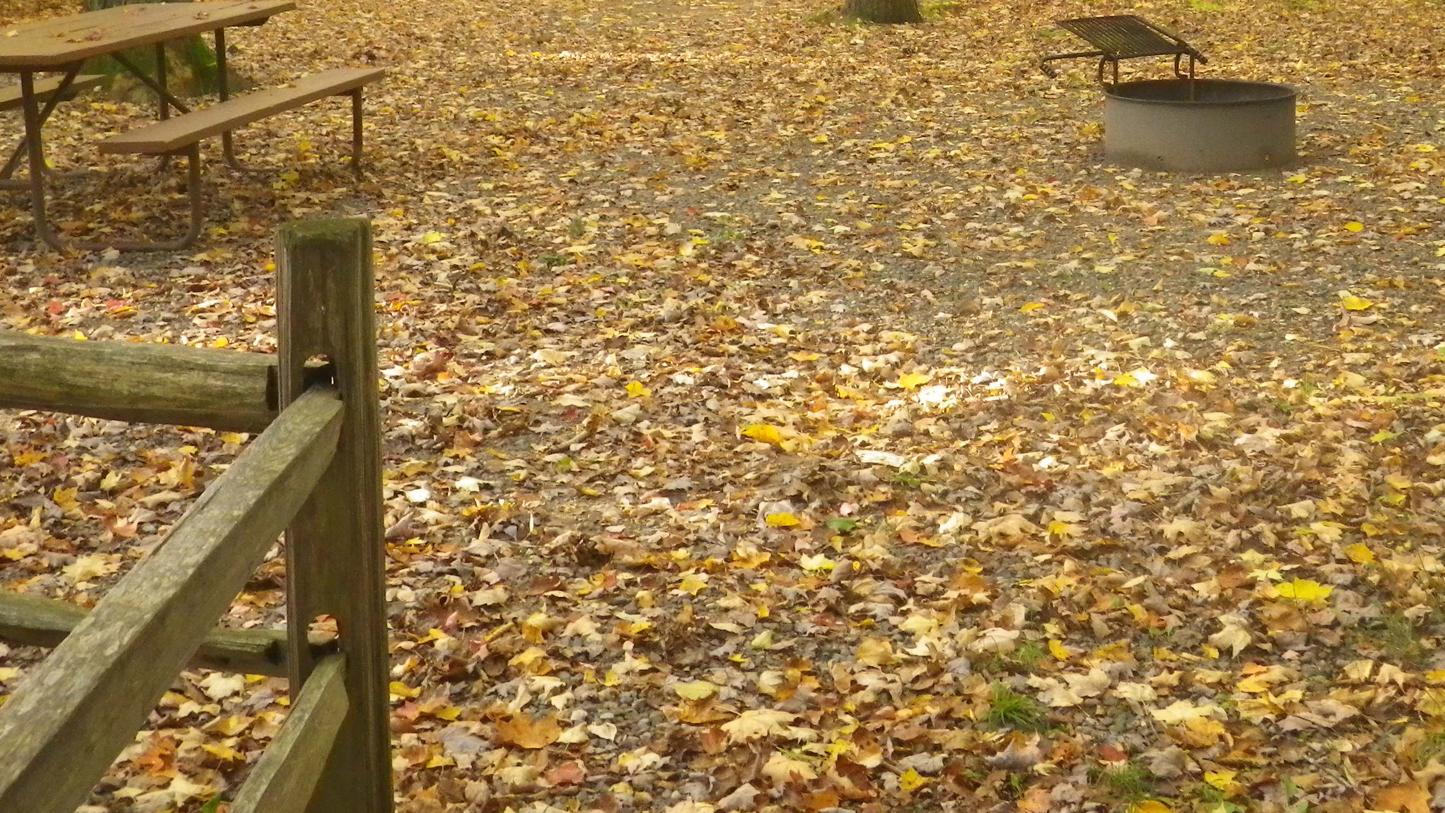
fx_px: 2261
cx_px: 937
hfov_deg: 35.2
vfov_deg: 20.0
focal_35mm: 59
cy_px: 97
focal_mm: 6.1
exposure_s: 1/50
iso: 400
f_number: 3.8
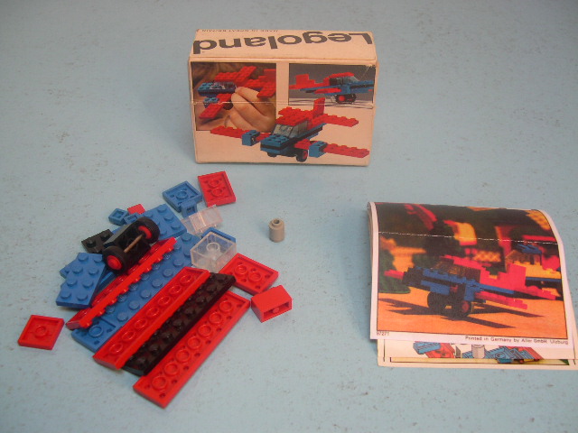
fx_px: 635
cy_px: 216
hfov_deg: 49.0
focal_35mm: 38
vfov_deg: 37.7
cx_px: 289
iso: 100
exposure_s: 1/31.3
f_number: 2.8
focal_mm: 8
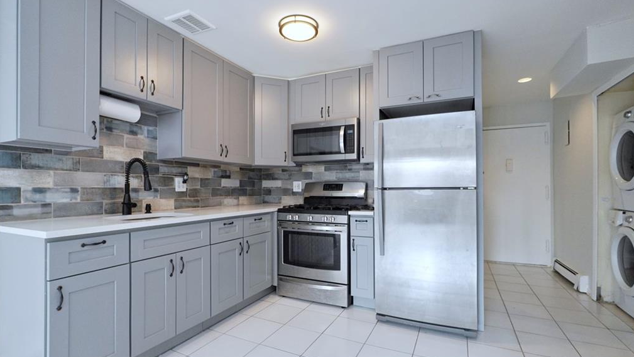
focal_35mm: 18
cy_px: 188
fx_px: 295
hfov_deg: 94.2
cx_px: 319
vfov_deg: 62.3
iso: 640
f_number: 4
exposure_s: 1/160
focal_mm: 11
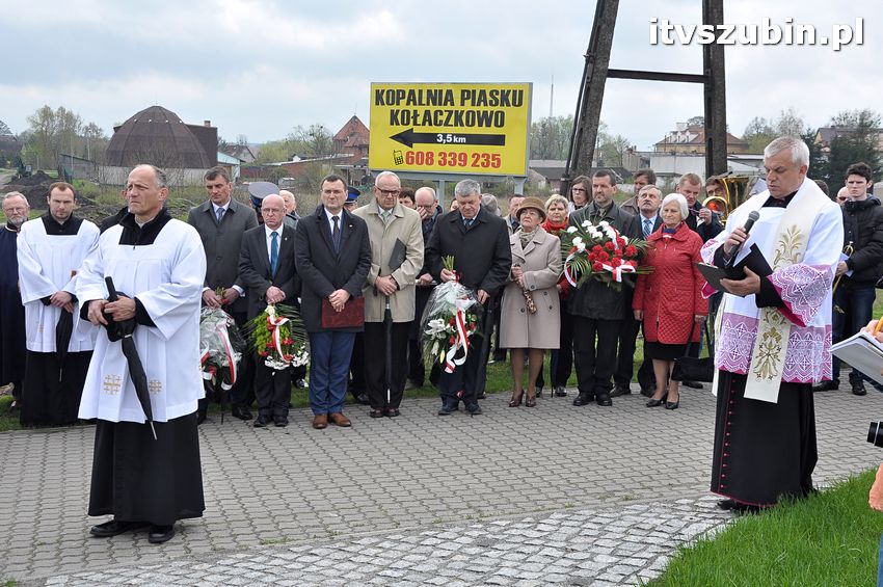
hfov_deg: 41.1
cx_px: 442
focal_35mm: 48
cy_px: 294
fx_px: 1176
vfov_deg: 28.0
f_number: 9
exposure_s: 1/320
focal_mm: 32
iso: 320
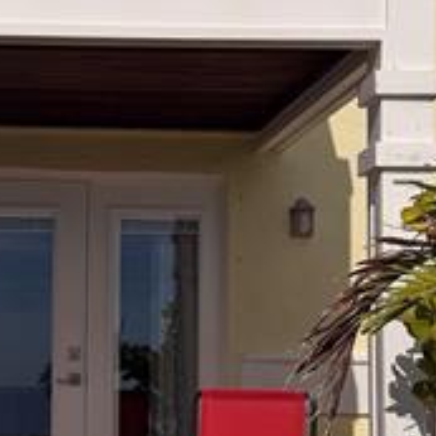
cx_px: 40
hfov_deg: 18.2
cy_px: 272
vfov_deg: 18.5
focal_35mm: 94
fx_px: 1339
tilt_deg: +5.2
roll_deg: -0.8
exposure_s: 1/22727
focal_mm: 6.76
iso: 80
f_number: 1.78
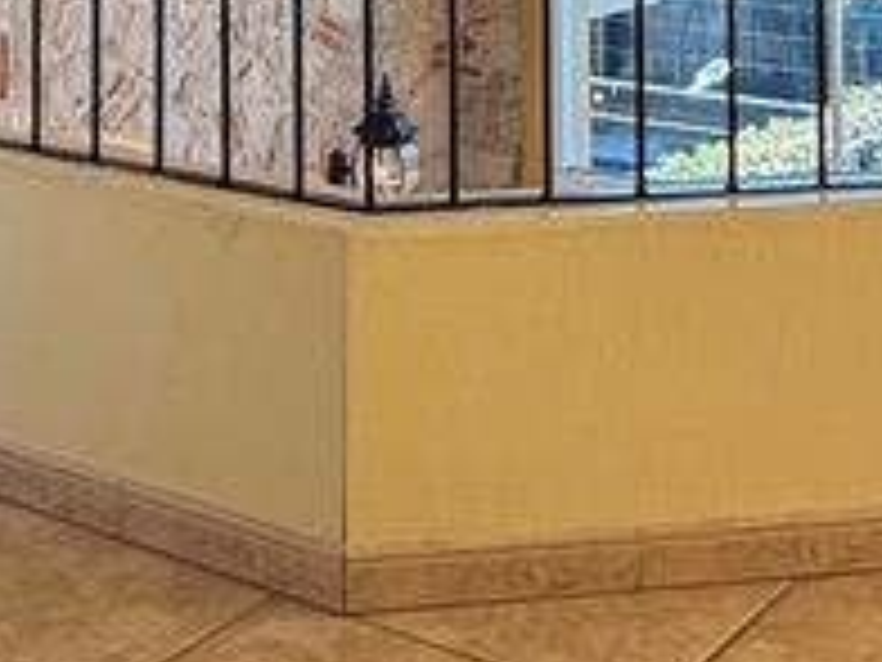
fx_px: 1860
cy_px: -315
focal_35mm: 73
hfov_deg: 26.6
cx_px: 346
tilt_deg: +1.0
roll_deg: +0.3
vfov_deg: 18.1
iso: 64
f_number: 2.2
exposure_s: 1/143
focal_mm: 2.22
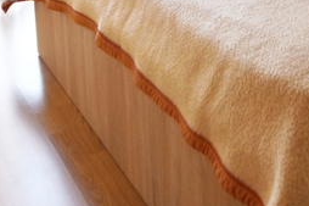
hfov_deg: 28.0
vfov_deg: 16.5
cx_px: 240
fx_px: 609
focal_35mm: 71
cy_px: -149
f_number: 4.5
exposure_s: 1/15
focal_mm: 10
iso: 125
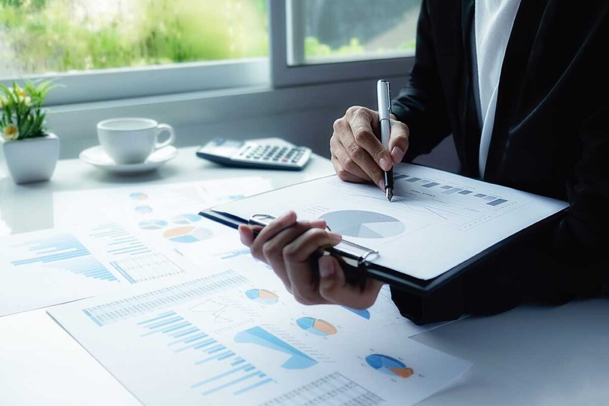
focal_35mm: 38
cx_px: 304
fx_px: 643
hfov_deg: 50.7
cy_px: 203
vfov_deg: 35.1
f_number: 3.2
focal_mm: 25.4
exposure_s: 1/125
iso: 200
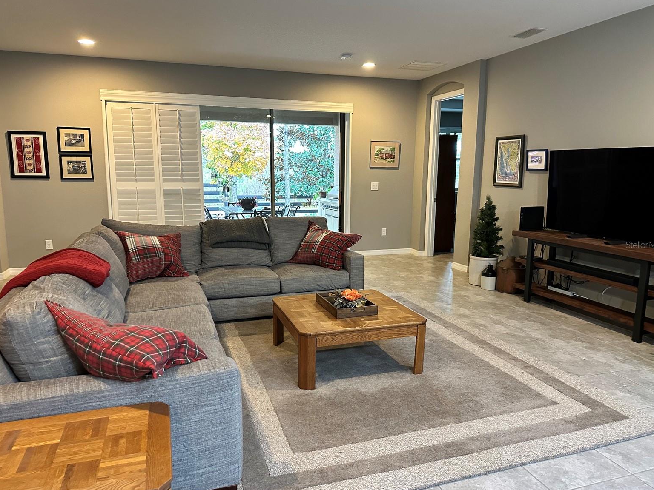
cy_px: 245
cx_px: 325
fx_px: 472
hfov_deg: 69.4
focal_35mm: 25
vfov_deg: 54.9
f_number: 1.78
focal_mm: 6.86
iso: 500
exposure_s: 1/60
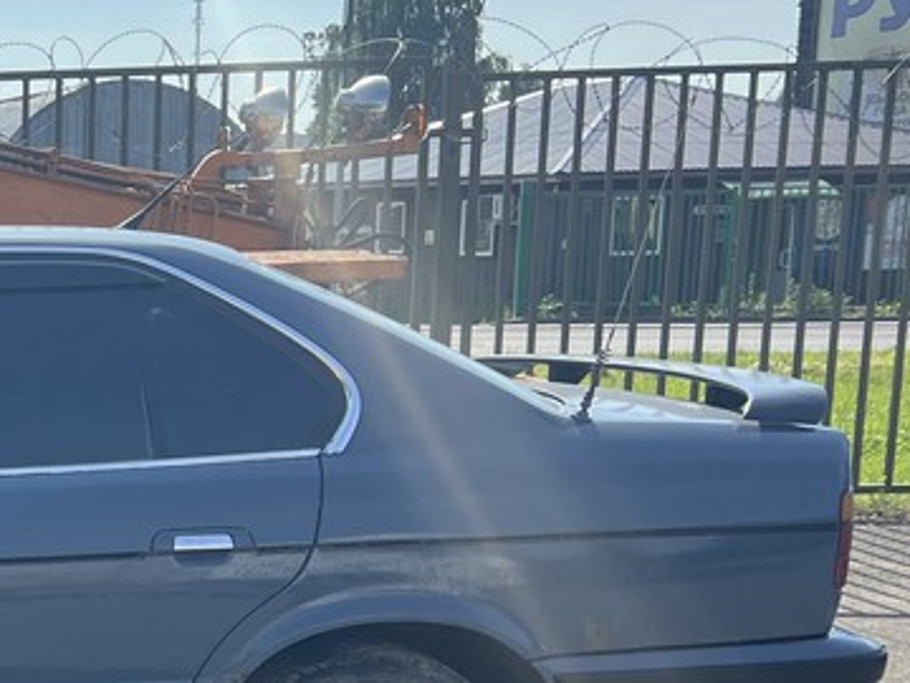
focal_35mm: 74
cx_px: -308
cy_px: 602
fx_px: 1945
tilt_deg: -11.7
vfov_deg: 19.6
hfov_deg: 23.1
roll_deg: +1.3
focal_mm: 5.7
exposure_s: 1/2353
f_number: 1.5
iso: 50
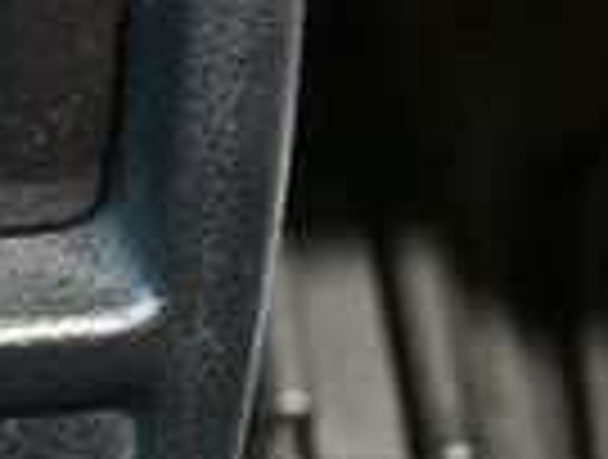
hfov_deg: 8.7
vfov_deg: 6.8
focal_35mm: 218
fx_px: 3839
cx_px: -446
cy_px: -135
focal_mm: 32
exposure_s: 1/60
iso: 10000
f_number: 4
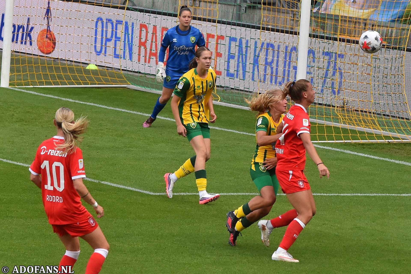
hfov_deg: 14.0
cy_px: 137
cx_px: 206
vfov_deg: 9.3
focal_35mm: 147
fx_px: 1678
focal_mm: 98
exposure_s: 1/1600
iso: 640
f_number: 3.5
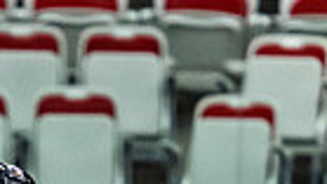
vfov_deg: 1.3
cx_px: -32
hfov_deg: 2.3
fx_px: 8180
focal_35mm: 944
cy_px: 438
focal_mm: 160
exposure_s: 1/640
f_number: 2.8
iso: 2800
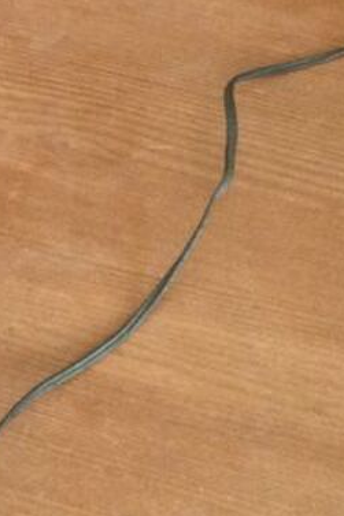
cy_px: -76
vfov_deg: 17.3
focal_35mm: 114
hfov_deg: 11.0
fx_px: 1635
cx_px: -315
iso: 50
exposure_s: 1/33
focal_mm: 3.3
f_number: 2.4
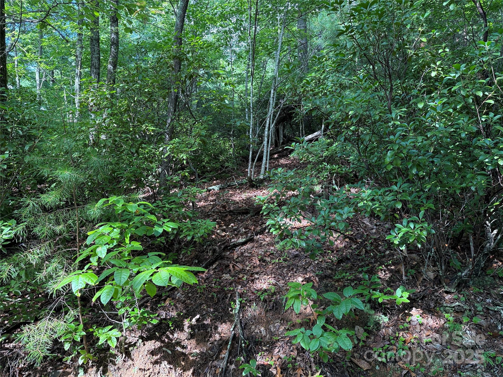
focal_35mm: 24
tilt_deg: +6.6
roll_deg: -1.2
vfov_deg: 56.8
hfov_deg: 71.6
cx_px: 252
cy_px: 188
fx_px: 349
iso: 125
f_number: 1.78
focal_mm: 6.76
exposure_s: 1/138
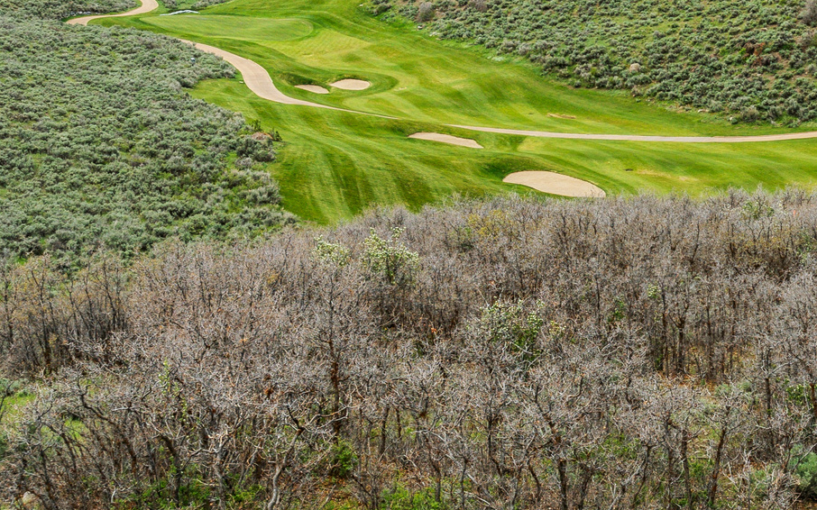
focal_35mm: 83
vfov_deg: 15.5
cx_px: 831
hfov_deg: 23.8
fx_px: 1848
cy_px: 52
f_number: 8
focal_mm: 36
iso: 640
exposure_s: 1/100
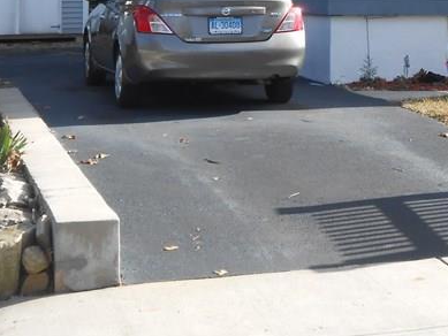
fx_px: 1295
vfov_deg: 14.4
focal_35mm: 100
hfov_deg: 19.1
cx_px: 438
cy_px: -43
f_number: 4.2
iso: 80
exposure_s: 1/250
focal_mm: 6.8
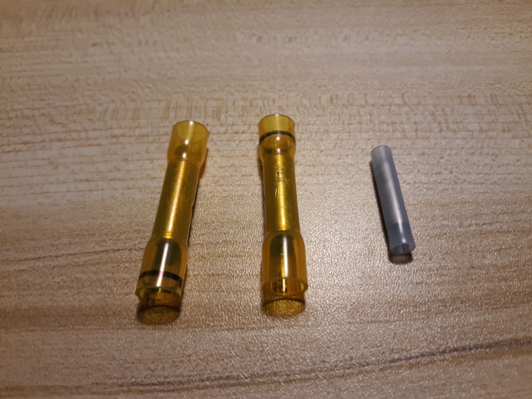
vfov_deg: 49.7
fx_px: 430
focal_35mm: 28
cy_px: 200
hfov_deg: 63.4
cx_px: 266
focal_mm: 3.7
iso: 64
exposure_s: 1/40
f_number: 1.7
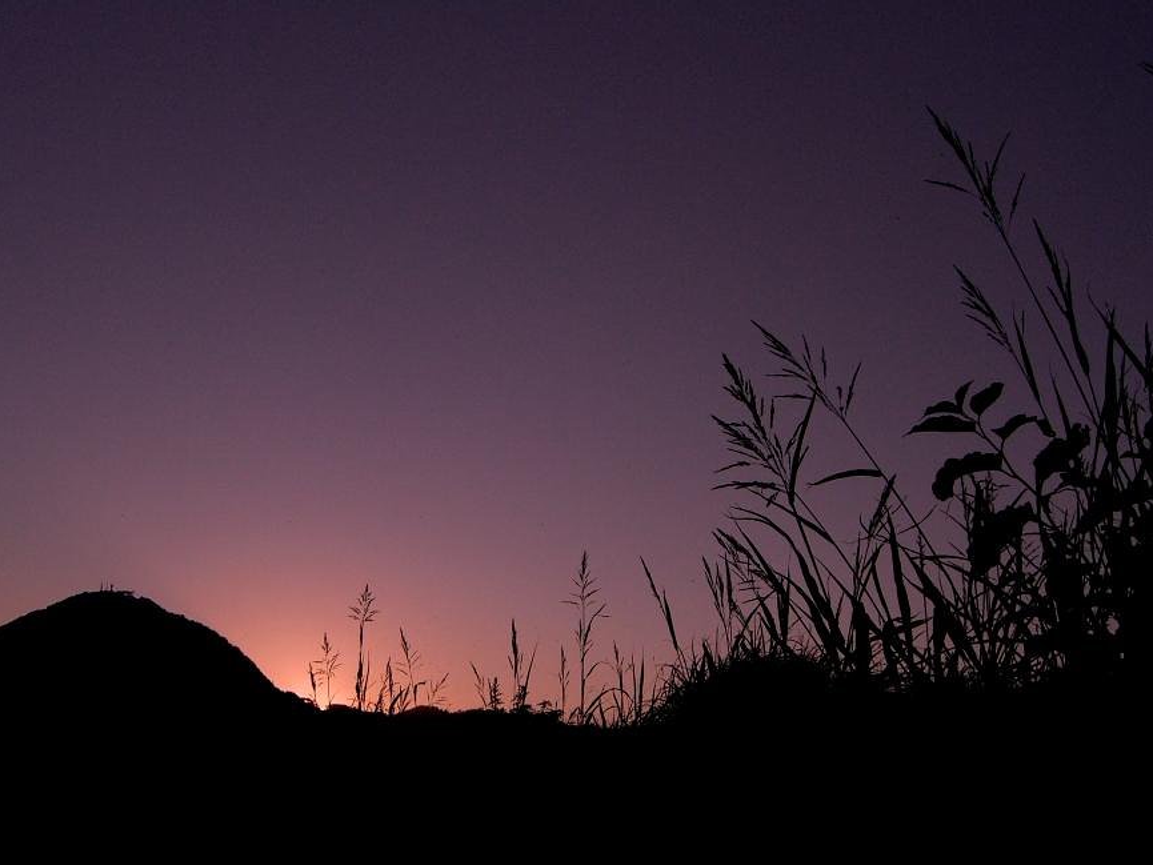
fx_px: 1499
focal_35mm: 45
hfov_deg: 42.0
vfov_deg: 32.2
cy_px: 480
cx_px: 527
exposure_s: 1/800
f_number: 8
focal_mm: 7.9
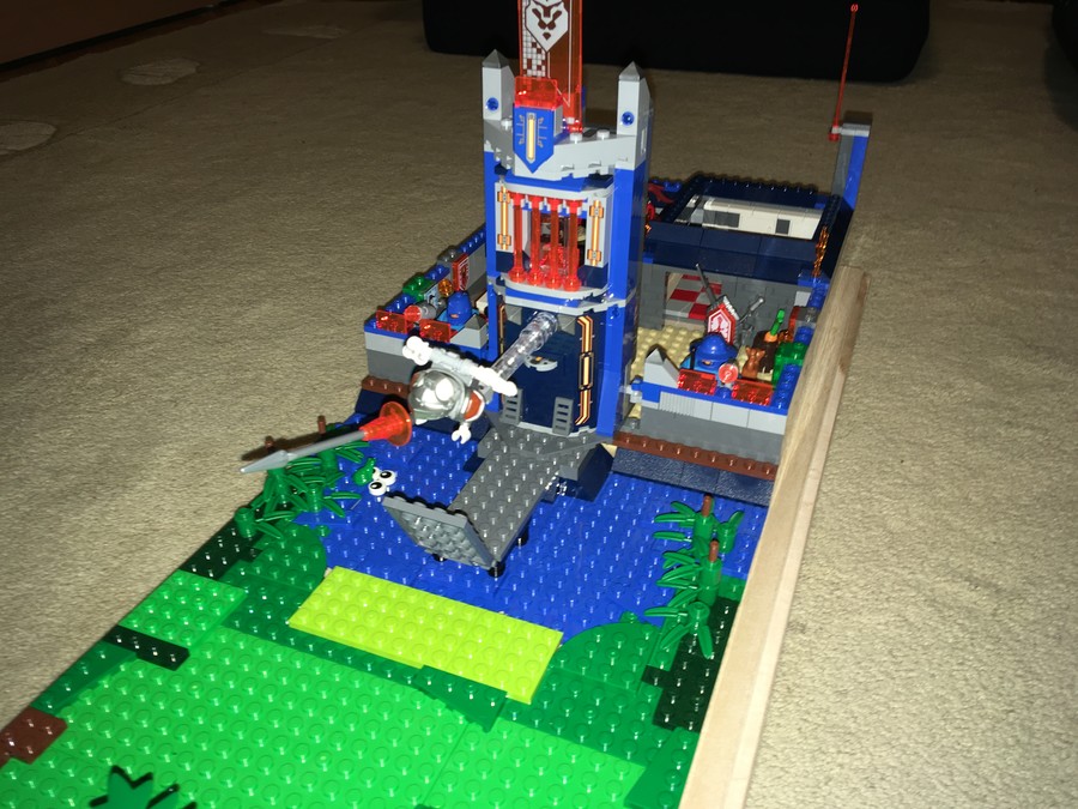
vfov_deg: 48.2
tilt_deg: -33.0
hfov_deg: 61.7
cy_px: 404
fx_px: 903
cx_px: 539
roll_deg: -0.1
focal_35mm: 29
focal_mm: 4.15
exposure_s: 1/17
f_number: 2.2
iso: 25
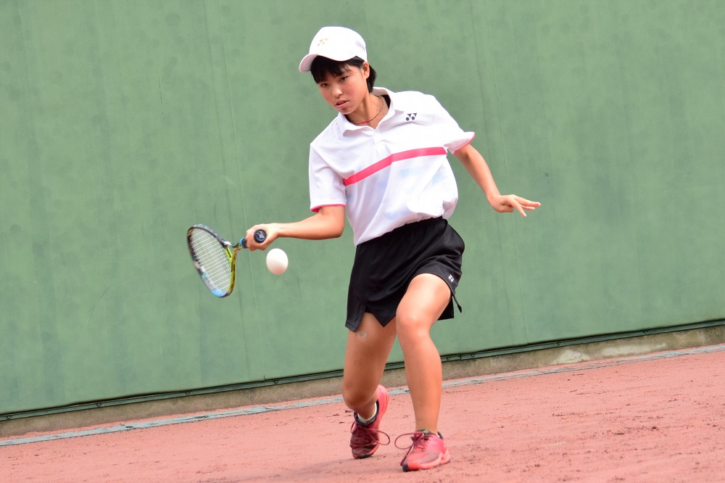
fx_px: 2778
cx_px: 362
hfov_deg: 14.9
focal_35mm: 138
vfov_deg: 9.9
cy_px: 242
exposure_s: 1/1250
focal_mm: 92
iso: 400
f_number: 4.5
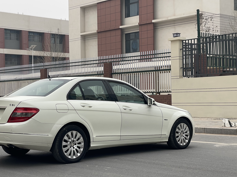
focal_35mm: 68
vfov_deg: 21.6
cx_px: 84
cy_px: 98
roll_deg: +2.5
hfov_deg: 28.4
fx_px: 466
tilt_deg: +0.8
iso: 25
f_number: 2
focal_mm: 6
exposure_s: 1/666
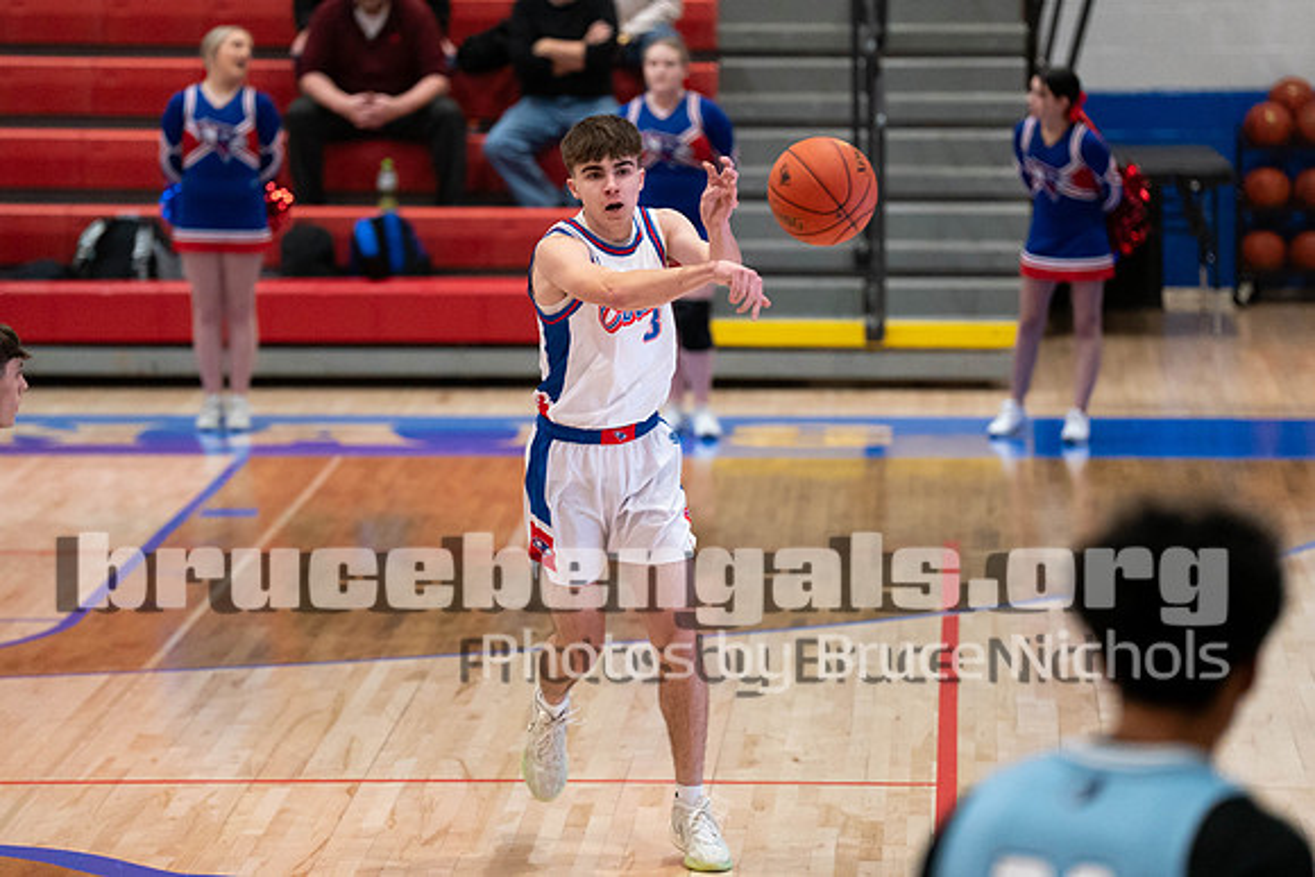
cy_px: 386
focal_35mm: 214
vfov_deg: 6.4
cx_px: 657
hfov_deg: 9.6
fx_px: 7833
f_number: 2.8
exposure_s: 1/1000
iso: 4000
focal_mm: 171
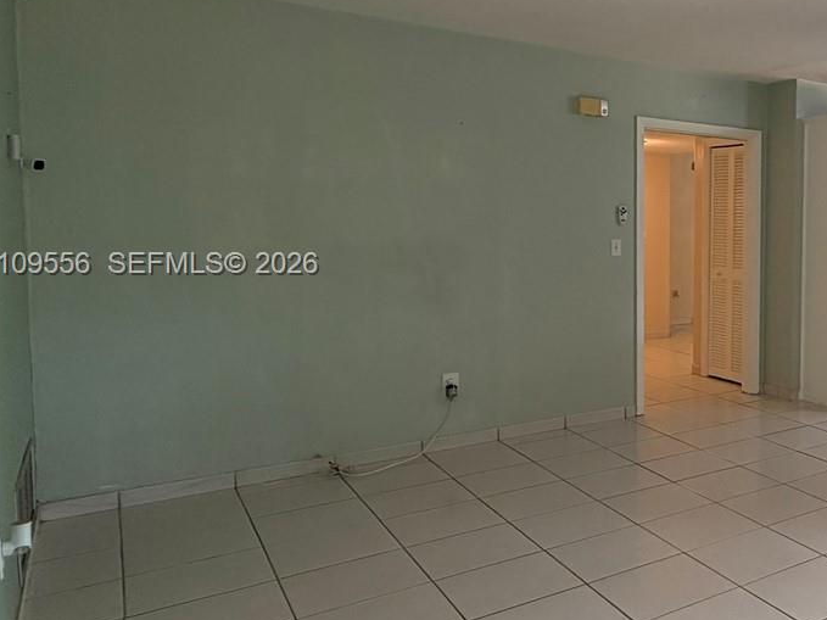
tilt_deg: -3.3
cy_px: 266
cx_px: 913
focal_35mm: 33
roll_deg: -0.4
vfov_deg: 42.8
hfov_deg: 42.9
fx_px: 788
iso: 100
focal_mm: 2.22
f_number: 2.2
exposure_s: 1/120
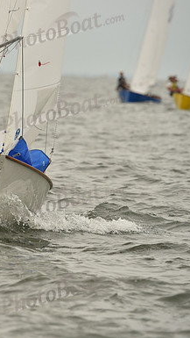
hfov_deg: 2.3
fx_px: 4659
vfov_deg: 4.1
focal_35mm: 521
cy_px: 169
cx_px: -44
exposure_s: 1/1250
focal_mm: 330
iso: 320
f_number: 6.3
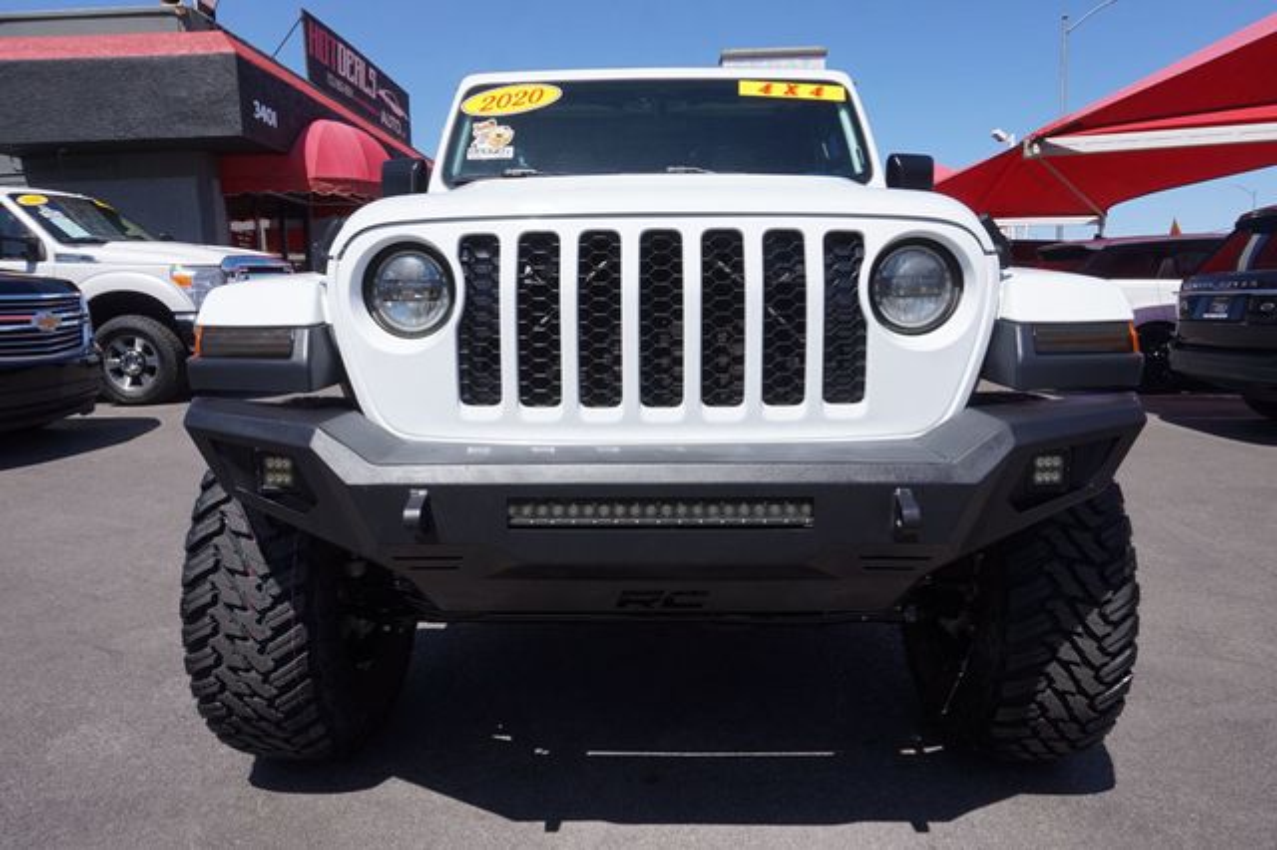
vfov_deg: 53.1
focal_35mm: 24
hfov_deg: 73.8
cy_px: 425
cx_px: 638
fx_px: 851
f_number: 11
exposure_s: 1/160
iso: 100
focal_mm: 16
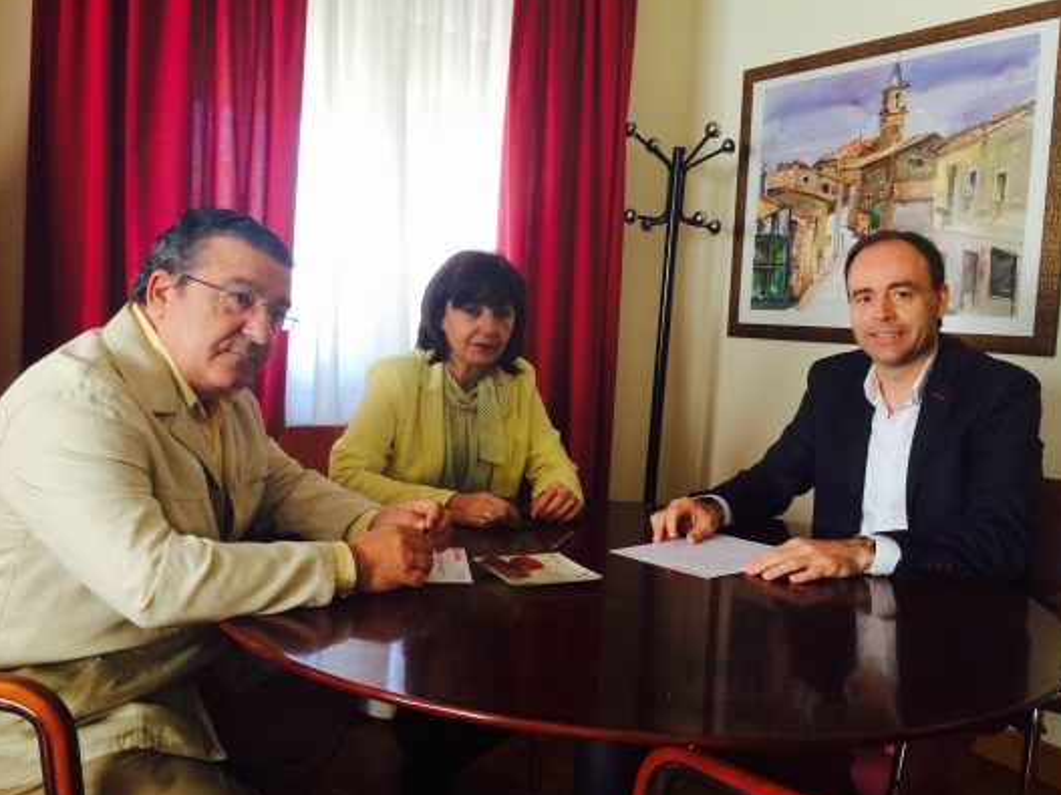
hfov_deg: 60.0
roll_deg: -2.4
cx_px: 543
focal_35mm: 30
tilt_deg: -5.2
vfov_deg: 46.8
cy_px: 395
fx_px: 919
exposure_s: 1/30
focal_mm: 4.15
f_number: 2.2
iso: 40
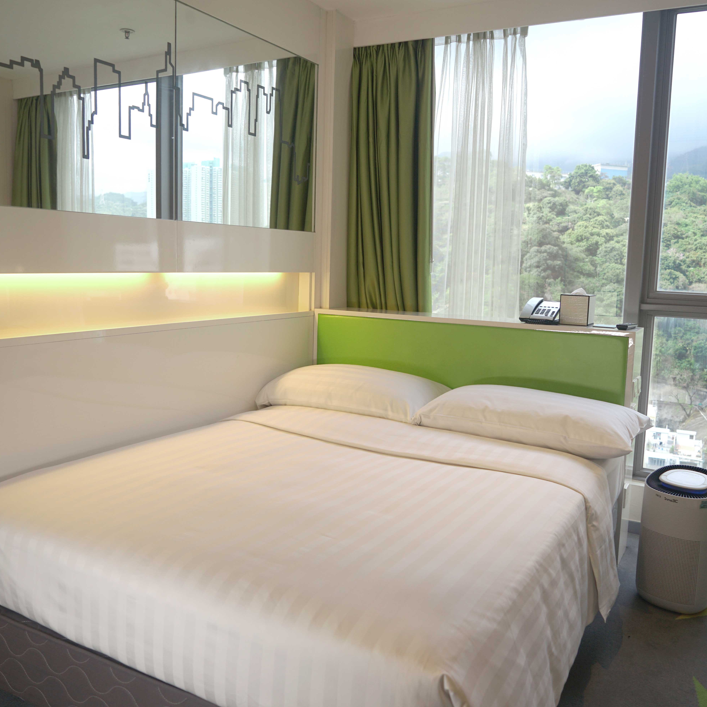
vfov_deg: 52.5
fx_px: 716
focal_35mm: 31
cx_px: 352
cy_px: 349
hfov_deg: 52.5
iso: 125
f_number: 4
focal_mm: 24
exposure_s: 1/160
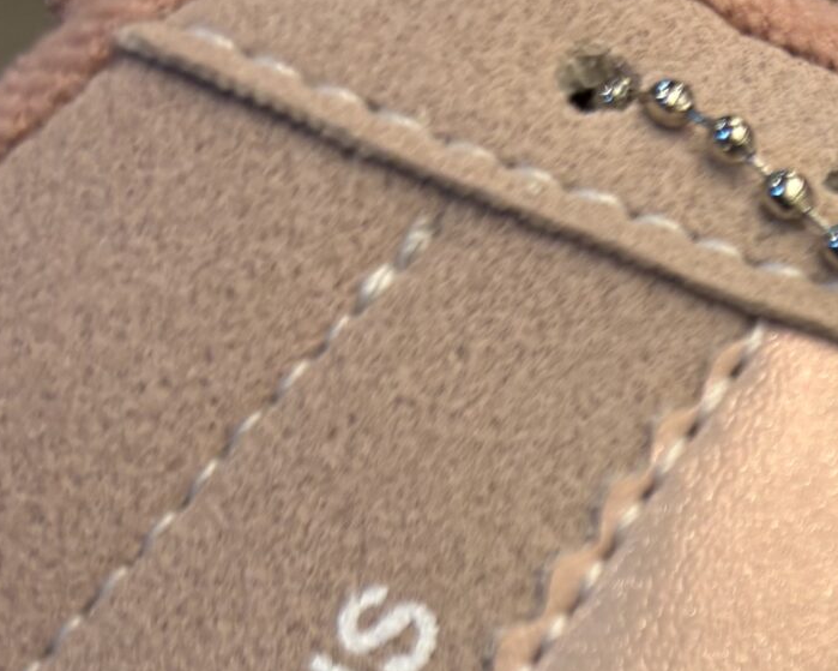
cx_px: 1097
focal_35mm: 93
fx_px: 2306
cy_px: 877
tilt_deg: -56.0
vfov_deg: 15.7
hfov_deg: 19.0
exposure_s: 1/120
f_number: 1.6
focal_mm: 5.96
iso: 40
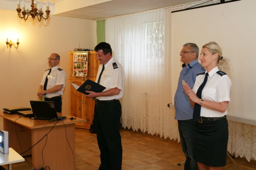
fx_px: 320
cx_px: 128
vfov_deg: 29.8
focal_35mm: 45
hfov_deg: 43.6
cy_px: 85
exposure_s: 1/60
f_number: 5.6
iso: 800
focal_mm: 30
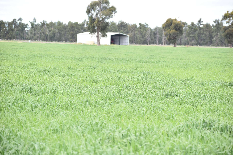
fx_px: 1184
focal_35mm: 183
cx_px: 116
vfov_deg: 7.5
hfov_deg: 11.2
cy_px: 78
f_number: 8
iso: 200
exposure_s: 1/250
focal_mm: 122
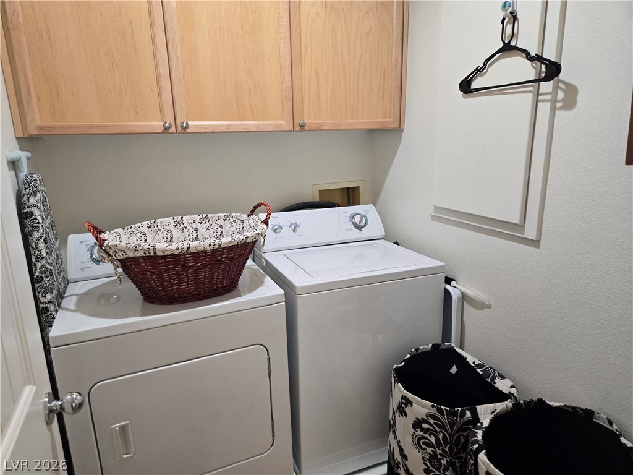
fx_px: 421
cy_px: 238
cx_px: 316
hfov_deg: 73.9
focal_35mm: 23
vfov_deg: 58.9
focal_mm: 5.4
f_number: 1.8
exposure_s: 1/120
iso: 400
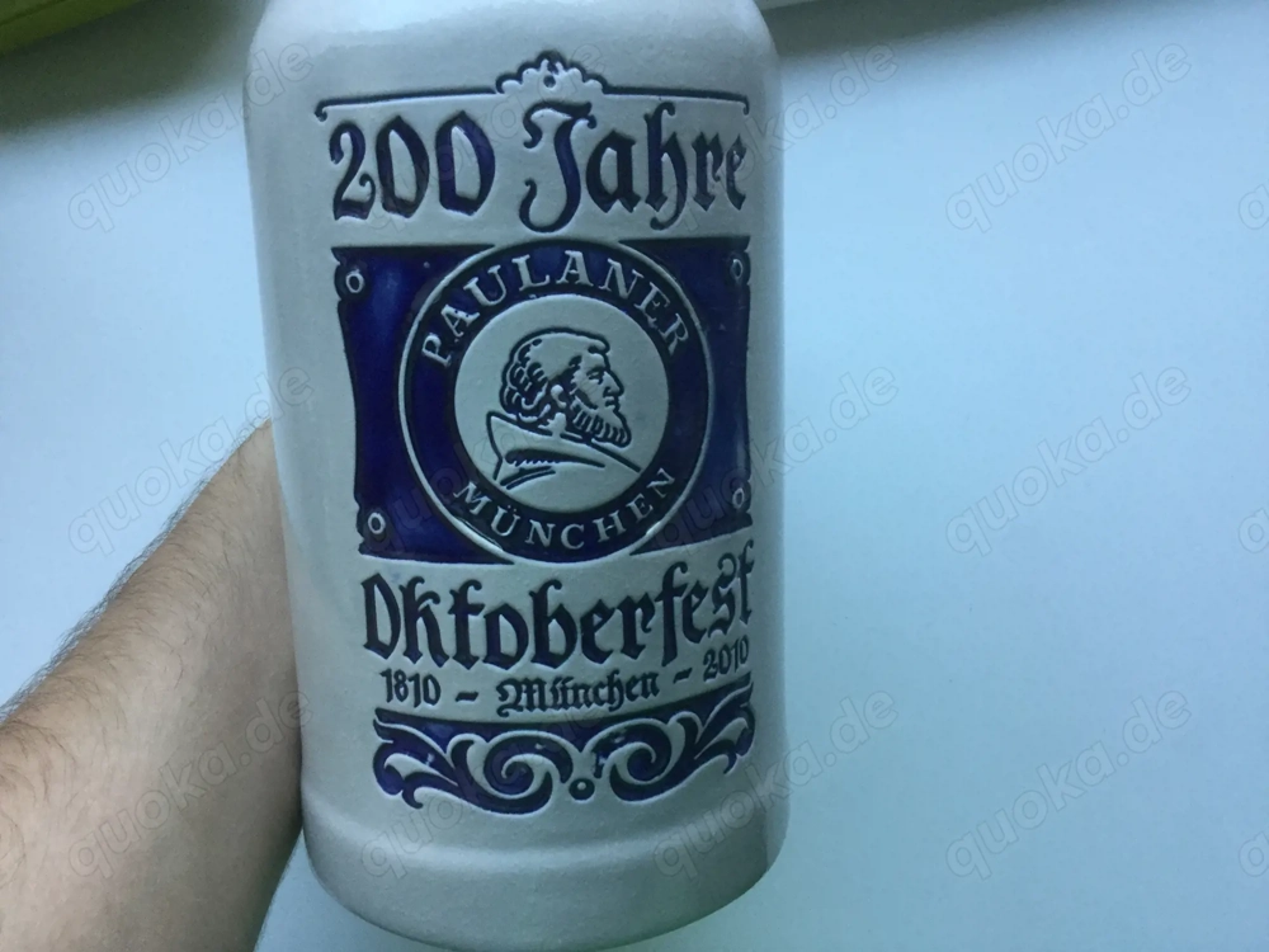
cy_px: 476
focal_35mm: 31
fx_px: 1136
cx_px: 634
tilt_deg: -83.6
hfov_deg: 58.4
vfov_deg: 45.4
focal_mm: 3.3
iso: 50
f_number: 2.4
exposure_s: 1/33
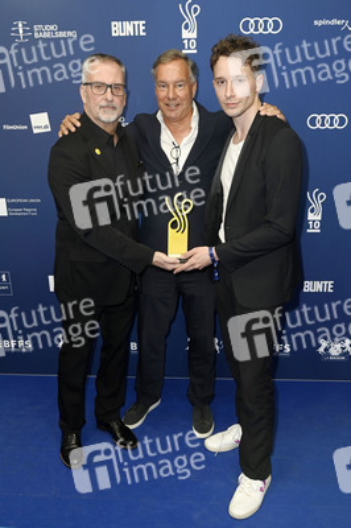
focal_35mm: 29
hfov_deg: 44.9
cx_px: 176
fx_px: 425
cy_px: 264
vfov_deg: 63.7
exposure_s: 1/250
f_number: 5
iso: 800
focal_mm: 29
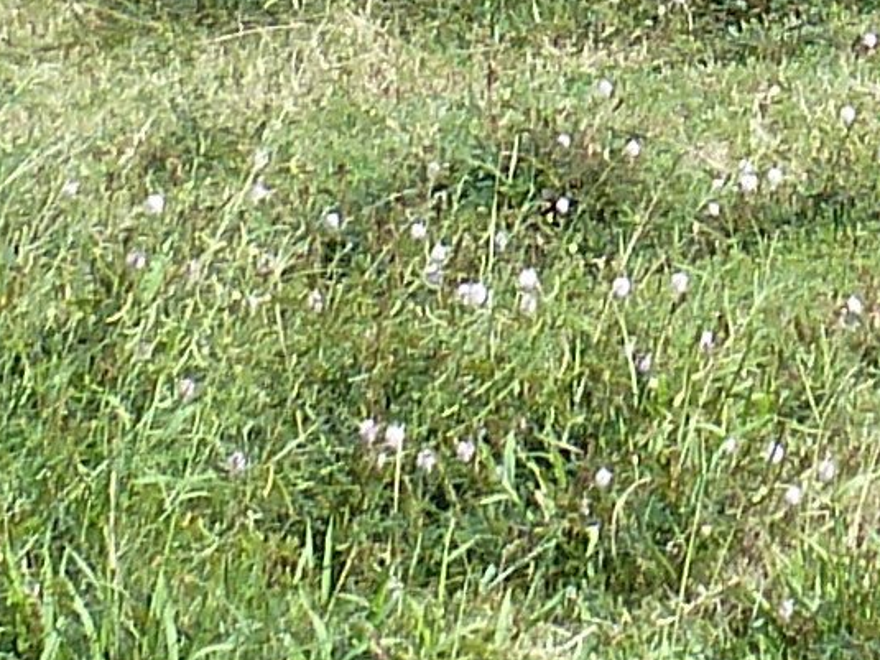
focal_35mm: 187
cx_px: 1350
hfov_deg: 10.2
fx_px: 4753
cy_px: -1592
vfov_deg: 6.8
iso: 80
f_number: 4
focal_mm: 4.1
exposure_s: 1/250
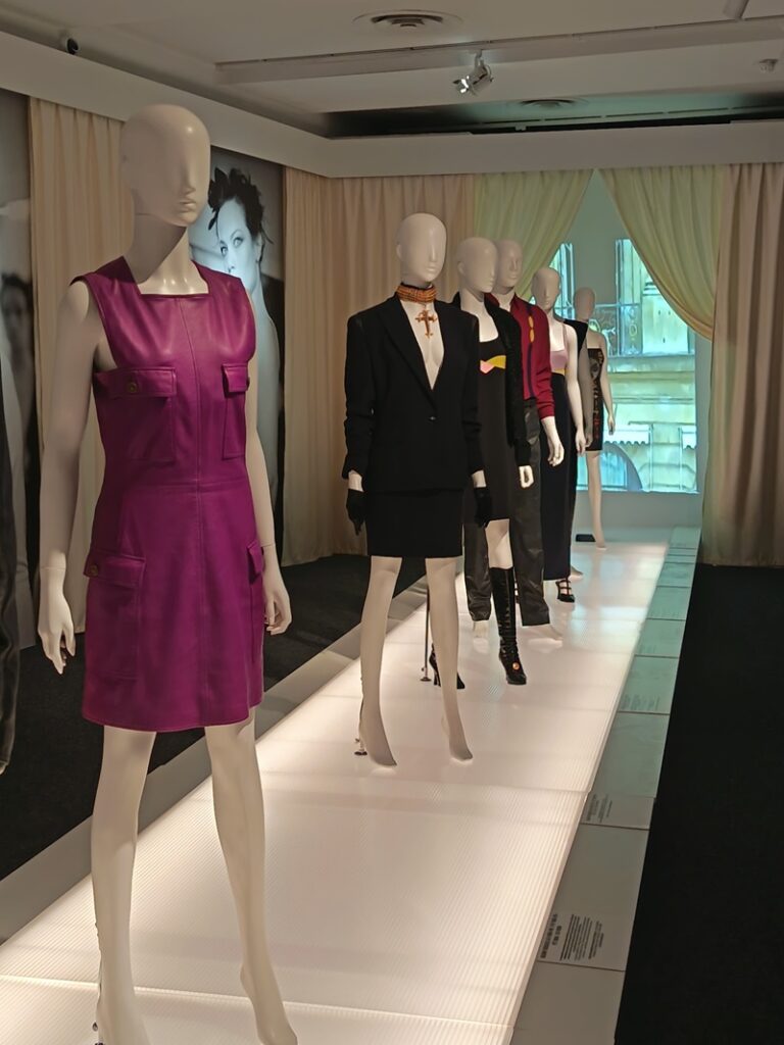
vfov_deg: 39.7
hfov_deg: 30.3
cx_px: 392
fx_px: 1450
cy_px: 522
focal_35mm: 48
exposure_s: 1/33.3
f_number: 1.75
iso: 674
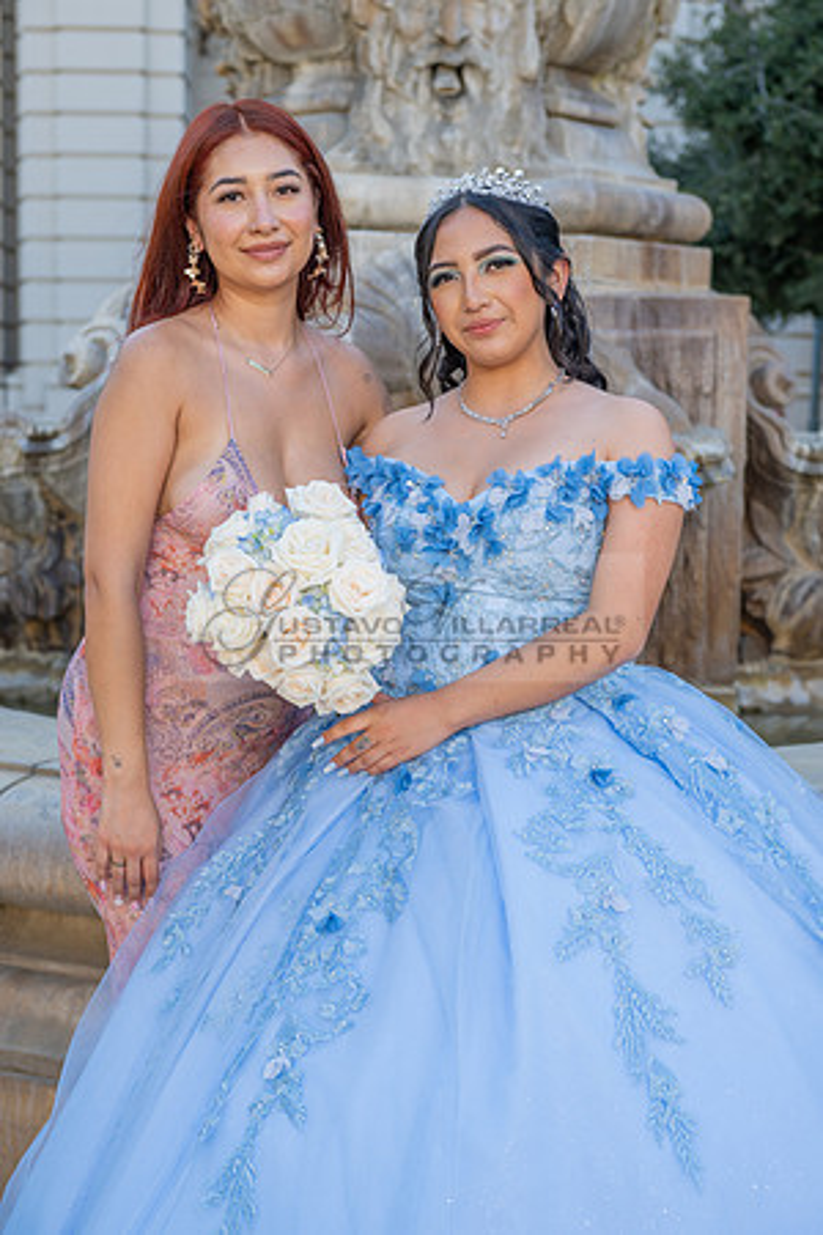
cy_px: 618
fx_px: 1886
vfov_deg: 36.2
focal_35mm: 55
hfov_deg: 24.6
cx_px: 412
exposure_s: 1/200
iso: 200
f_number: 4
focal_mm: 55
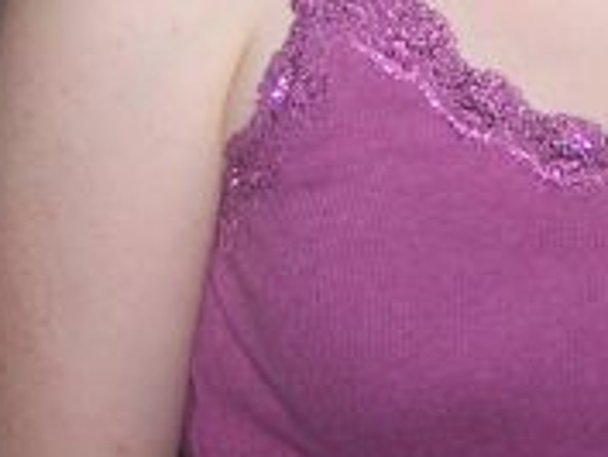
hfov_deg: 11.0
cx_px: 776
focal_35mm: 176
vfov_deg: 8.1
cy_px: -454
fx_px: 3093
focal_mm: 8
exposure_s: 1/60
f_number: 2.8
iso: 100
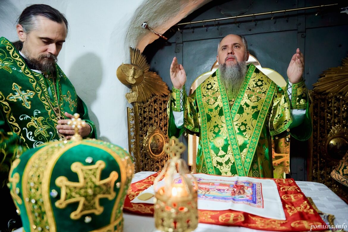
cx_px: 174
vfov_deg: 53.1
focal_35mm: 24
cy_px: 116
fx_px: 232
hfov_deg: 73.8
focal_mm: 24
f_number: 2.8
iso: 5000
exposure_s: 1/60
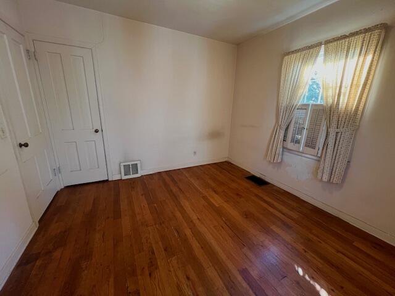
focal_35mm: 13
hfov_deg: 106.2
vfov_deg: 89.9
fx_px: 148
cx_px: 198
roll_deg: -1.0
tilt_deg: -15.3
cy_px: 148
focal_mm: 1.57
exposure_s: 1/60
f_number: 1.8
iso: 160
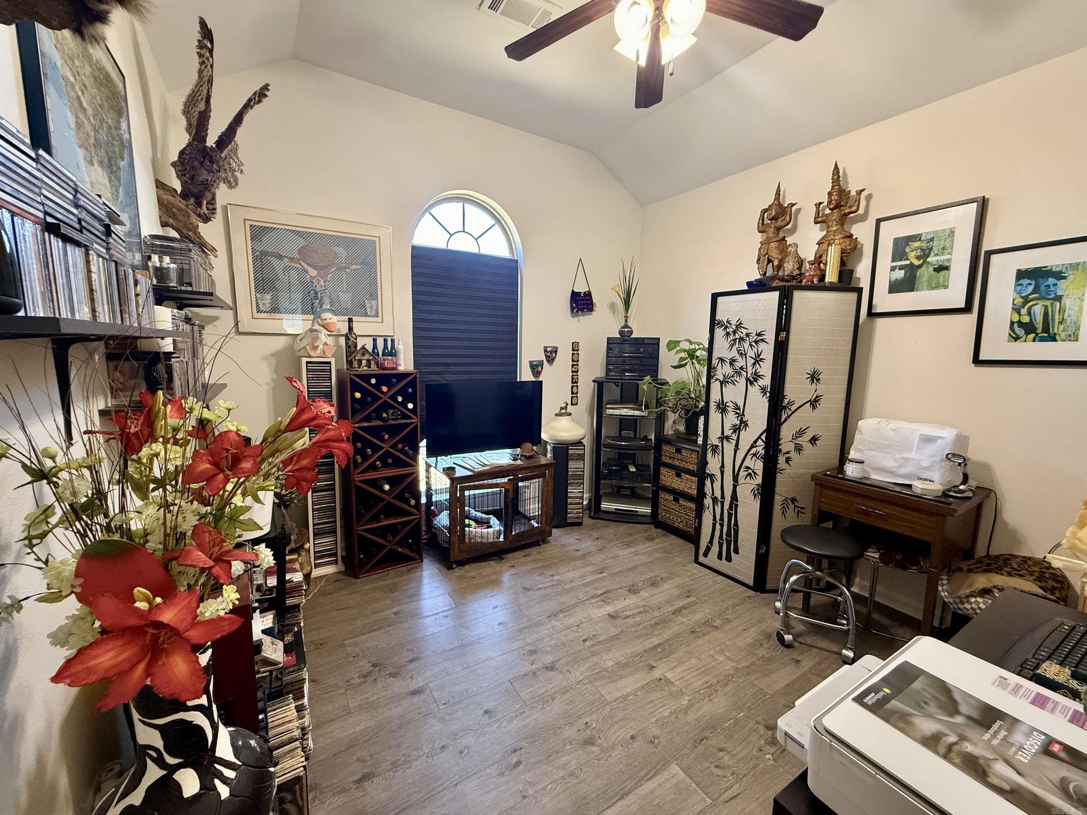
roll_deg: -1.1
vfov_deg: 85.7
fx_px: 440
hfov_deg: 102.1
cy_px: 408
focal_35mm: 14
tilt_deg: -6.9
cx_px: 544
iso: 400
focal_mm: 2.22
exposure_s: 1/60
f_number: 2.2
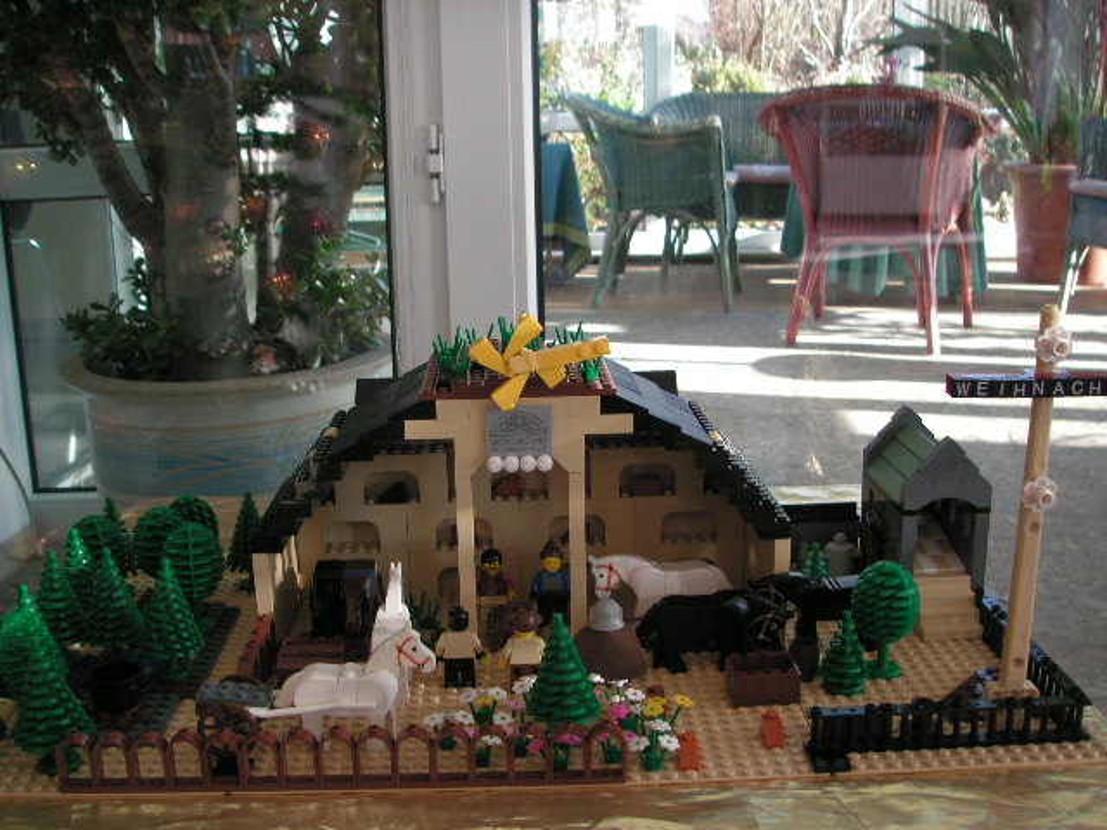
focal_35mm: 38
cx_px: 554
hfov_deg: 49.0
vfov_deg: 37.7
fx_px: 1215
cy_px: 415
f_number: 3.3
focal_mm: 6.3
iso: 100
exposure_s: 1/45
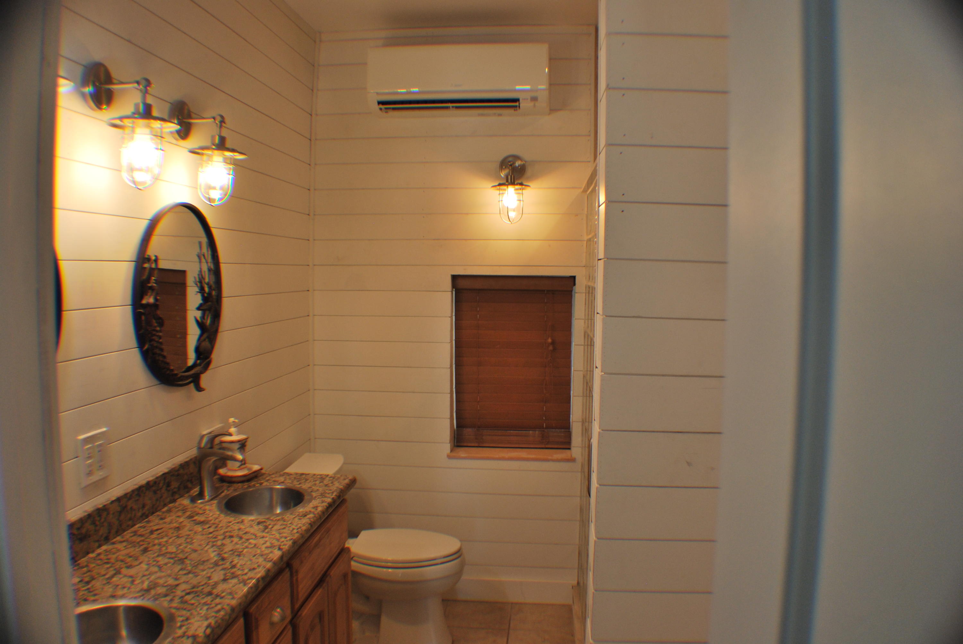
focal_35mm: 36
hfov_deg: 53.1
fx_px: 964
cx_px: 482
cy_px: 322
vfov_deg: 37.0
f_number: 4.2
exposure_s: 1/60
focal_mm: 24
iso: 200
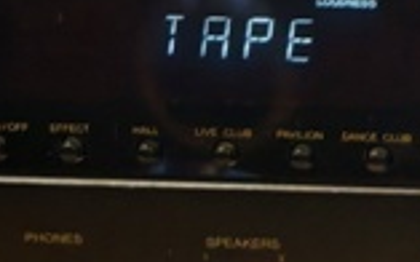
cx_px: 843
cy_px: -414
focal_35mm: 187
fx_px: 2140
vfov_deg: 6.6
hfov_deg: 10.3
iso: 800
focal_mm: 6.67
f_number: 1.9
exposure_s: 1/25
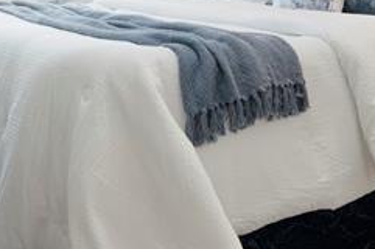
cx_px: 193
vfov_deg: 18.7
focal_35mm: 68
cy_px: -64
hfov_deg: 29.7
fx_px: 707
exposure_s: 1/30
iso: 100
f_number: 3.5
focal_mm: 16
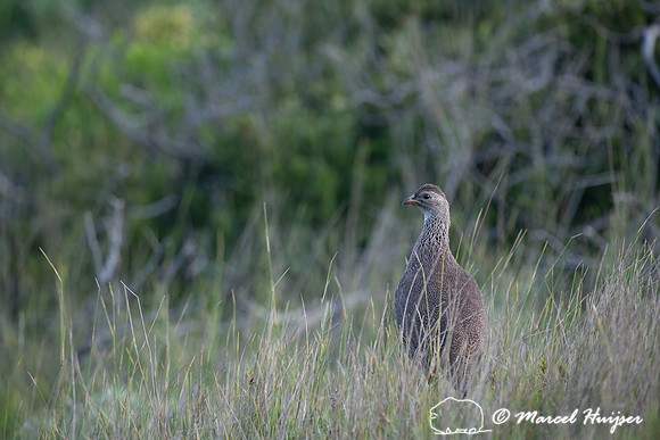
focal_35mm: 600
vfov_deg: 2.3
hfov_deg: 3.4
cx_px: 330
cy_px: 220
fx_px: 11002
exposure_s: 1/500
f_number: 5.6
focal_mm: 600
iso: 800
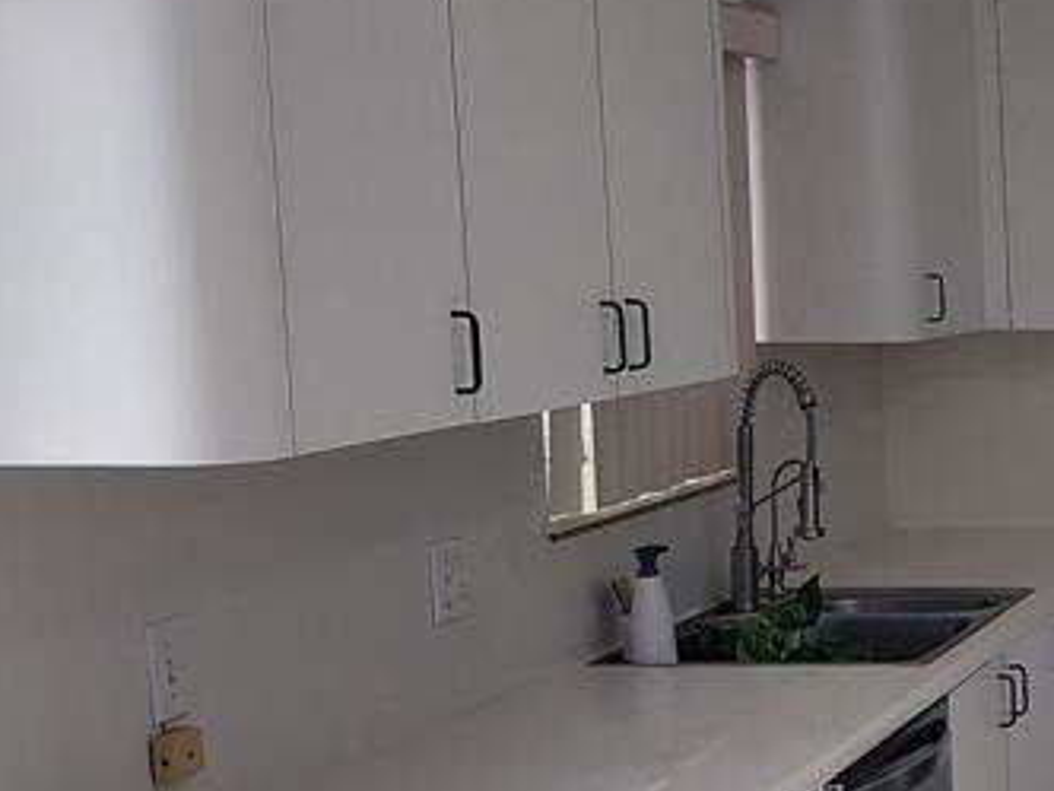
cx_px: 1416
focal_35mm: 77
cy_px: 562
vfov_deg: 19.0
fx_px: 2345
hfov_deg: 22.4
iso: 50
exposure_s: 1/120
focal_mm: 4.69
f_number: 1.8
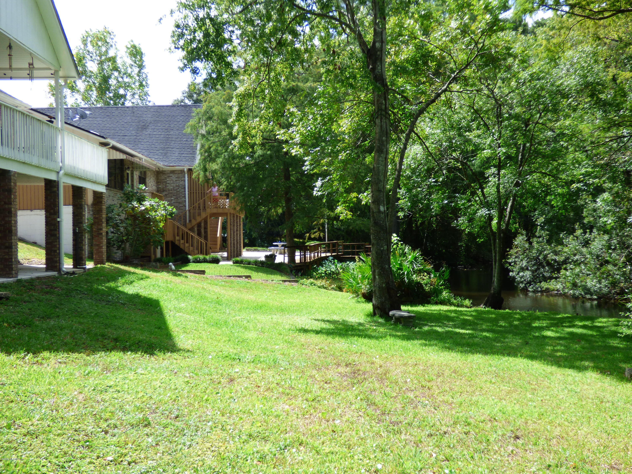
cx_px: 316
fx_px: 749
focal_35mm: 41
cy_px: 237
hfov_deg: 45.8
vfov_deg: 35.1
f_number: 3.6
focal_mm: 7.07
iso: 100
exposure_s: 1/320
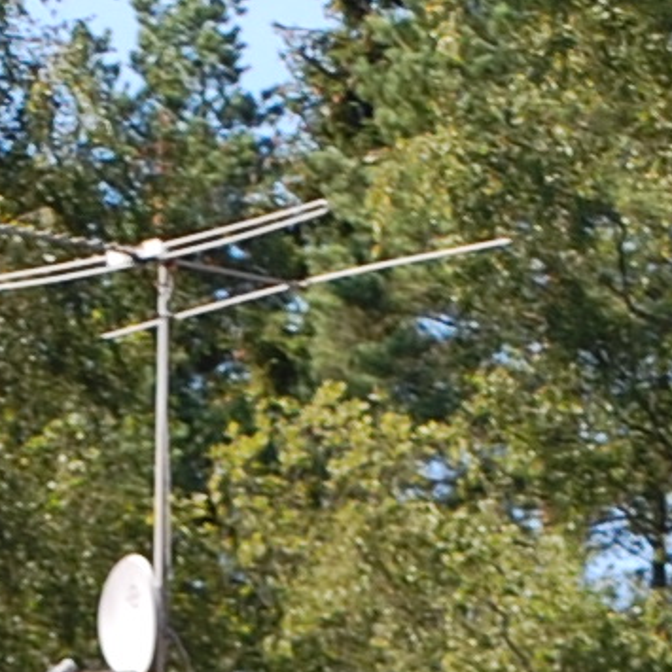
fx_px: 14693
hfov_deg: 2.6
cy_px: 1469
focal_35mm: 669
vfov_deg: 2.6
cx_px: 396
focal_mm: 62
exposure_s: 1/500
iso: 200
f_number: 5.6
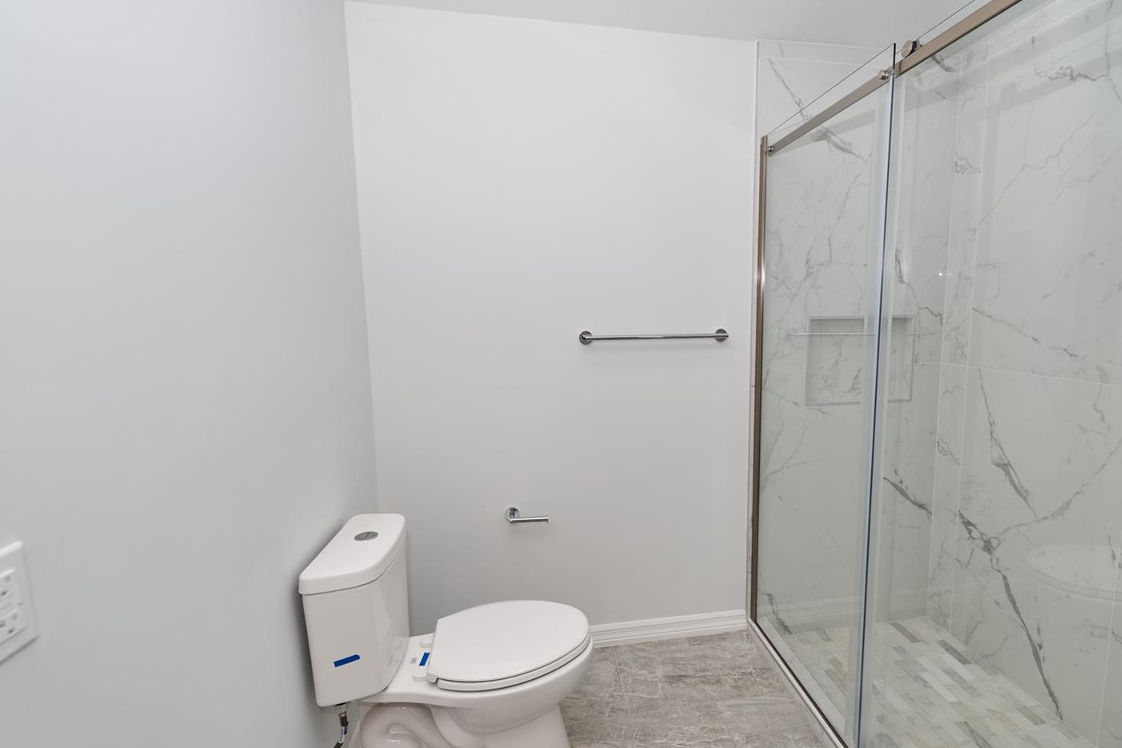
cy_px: 362
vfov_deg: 73.7
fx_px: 499
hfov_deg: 96.5
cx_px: 613
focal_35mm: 16
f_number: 4
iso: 100
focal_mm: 14
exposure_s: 1/200
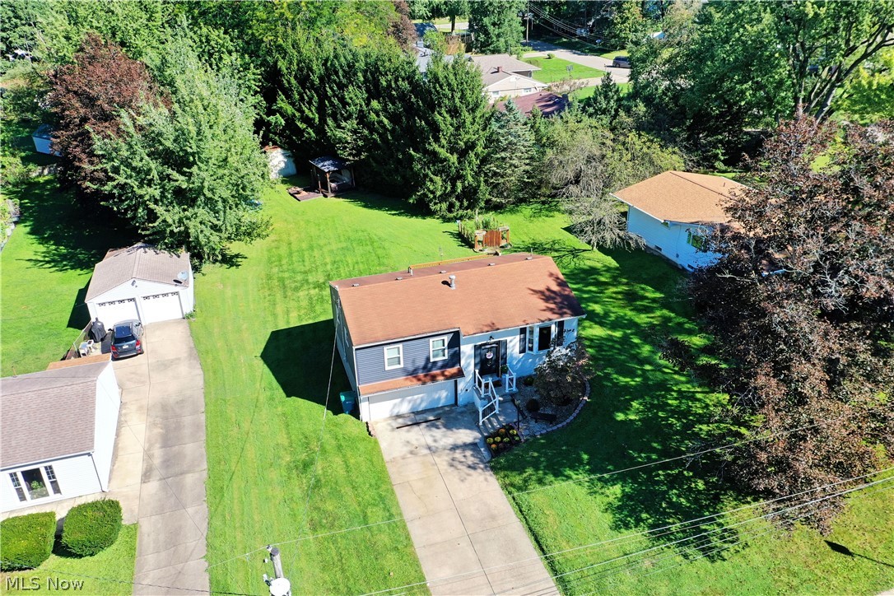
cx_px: 447
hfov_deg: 65.5
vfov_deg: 46.4
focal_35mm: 28
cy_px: 298
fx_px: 695
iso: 100
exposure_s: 1/240
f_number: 5
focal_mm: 10.26
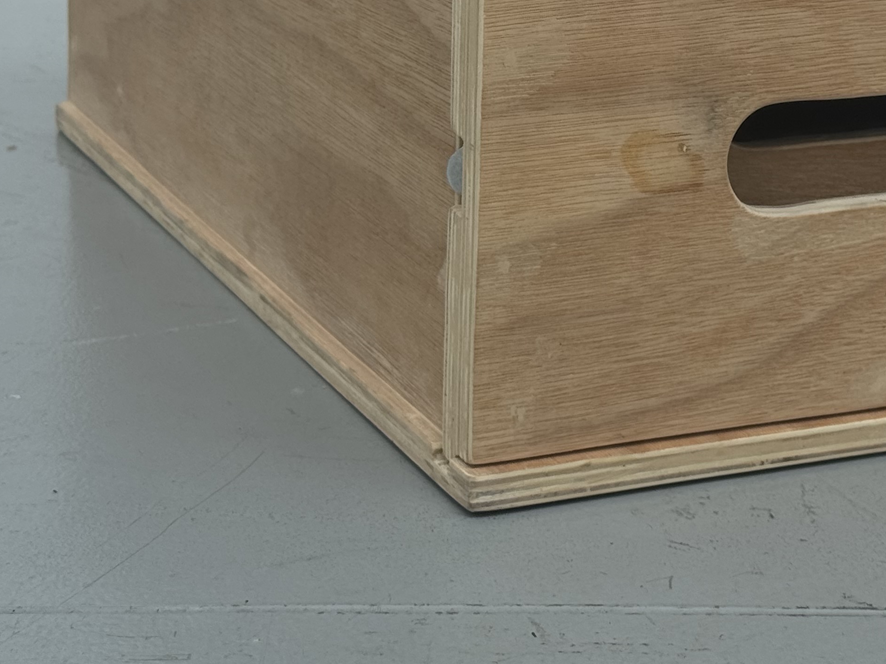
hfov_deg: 19.2
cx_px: 615
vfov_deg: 14.3
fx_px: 2611
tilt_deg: -11.5
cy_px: -1
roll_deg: -0.6
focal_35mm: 102
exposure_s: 1/1094
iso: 64
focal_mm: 6.76
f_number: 1.78
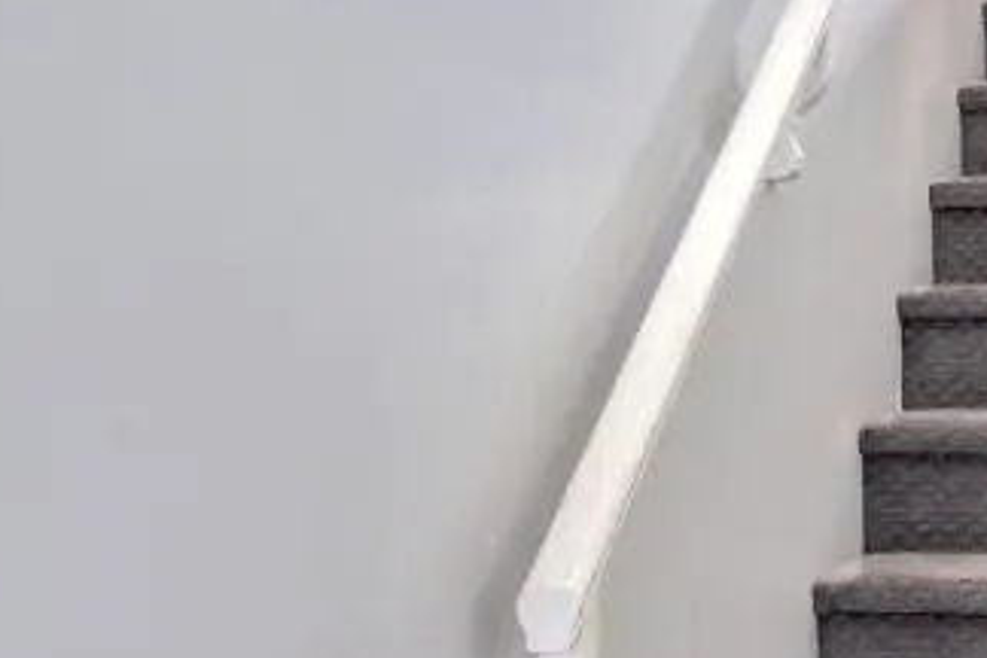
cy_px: 295
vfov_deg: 18.2
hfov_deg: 25.8
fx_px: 2056
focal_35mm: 75
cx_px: 960
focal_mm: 15
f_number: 8
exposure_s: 1/15
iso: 400
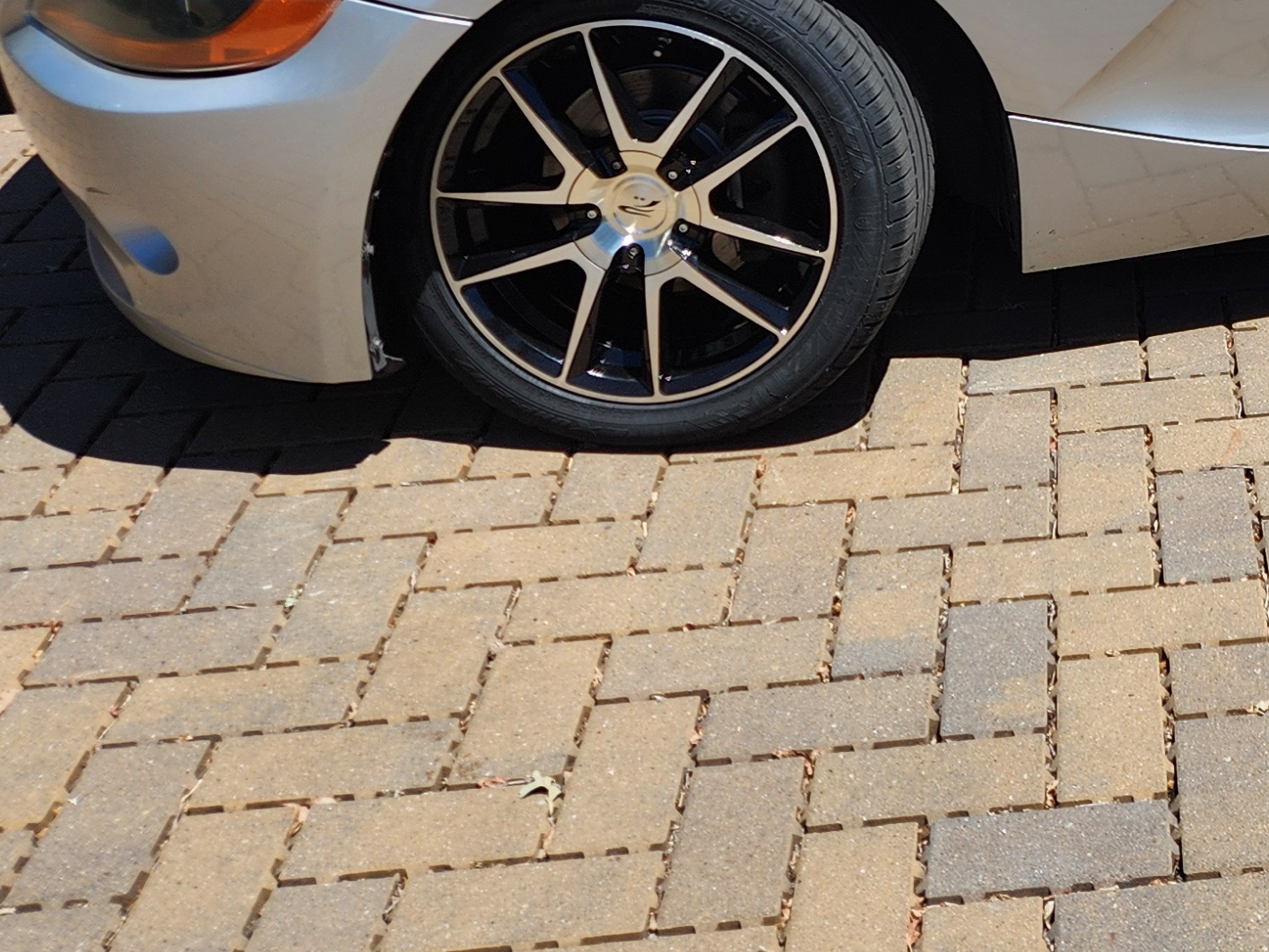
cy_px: -337
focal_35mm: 65
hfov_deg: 27.0
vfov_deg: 20.4
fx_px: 2383
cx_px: 1442
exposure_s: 1/1497
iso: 20
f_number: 1.8
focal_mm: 5.4
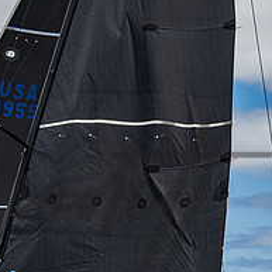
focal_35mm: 171
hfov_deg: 10.2
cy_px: 185
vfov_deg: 10.2
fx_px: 1520
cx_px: 74
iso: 500
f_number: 7.1
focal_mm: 58
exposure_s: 1/2000
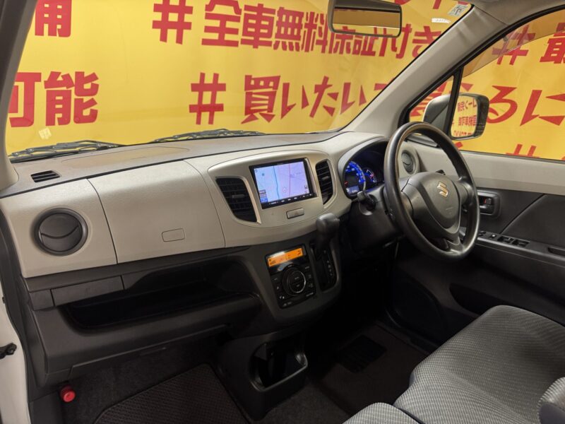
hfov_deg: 71.6
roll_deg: -2.1
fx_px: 392
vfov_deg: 56.8
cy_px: 212
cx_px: 282
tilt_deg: -20.5
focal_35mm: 24
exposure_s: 1/50
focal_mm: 6.76
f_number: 1.78
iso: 160
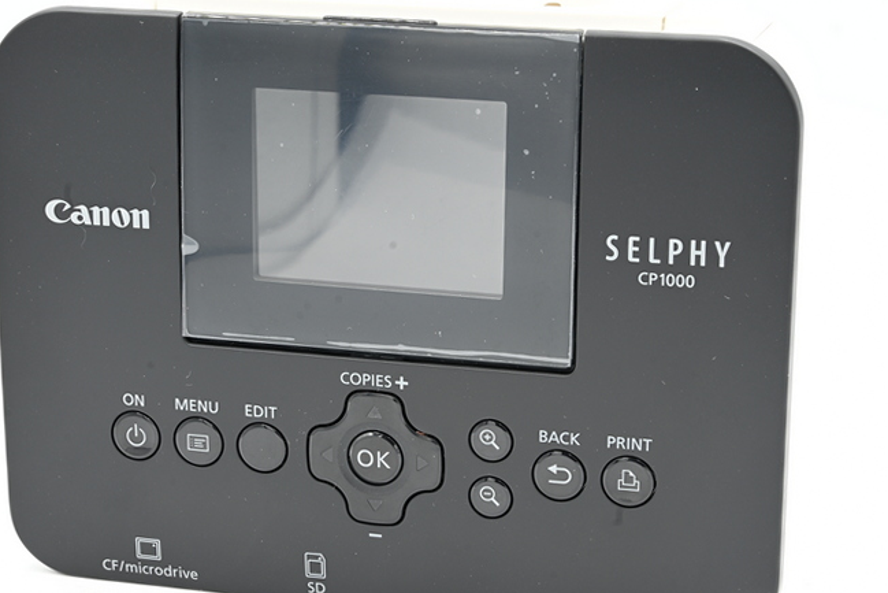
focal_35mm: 86
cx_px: 460
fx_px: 2122
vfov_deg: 15.9
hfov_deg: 23.6
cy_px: 299
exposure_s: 1/10
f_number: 14
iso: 160
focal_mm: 59
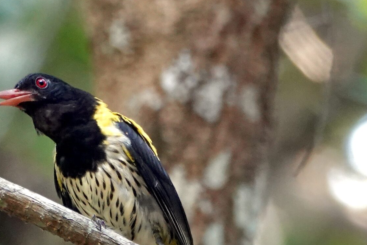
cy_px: 213
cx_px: 11
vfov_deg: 1.0
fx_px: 13988
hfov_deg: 1.5
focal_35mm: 1372
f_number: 4
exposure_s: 1/200
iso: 800
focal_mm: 220
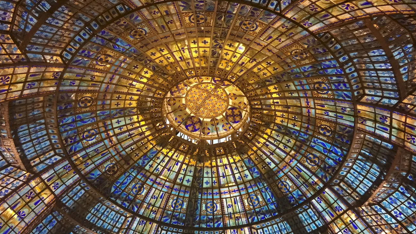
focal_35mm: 32
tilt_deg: +50.5
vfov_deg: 36.6
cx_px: 209
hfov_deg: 61.0
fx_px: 353
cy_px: 130
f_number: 2.2
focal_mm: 4.15
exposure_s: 1/8
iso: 200
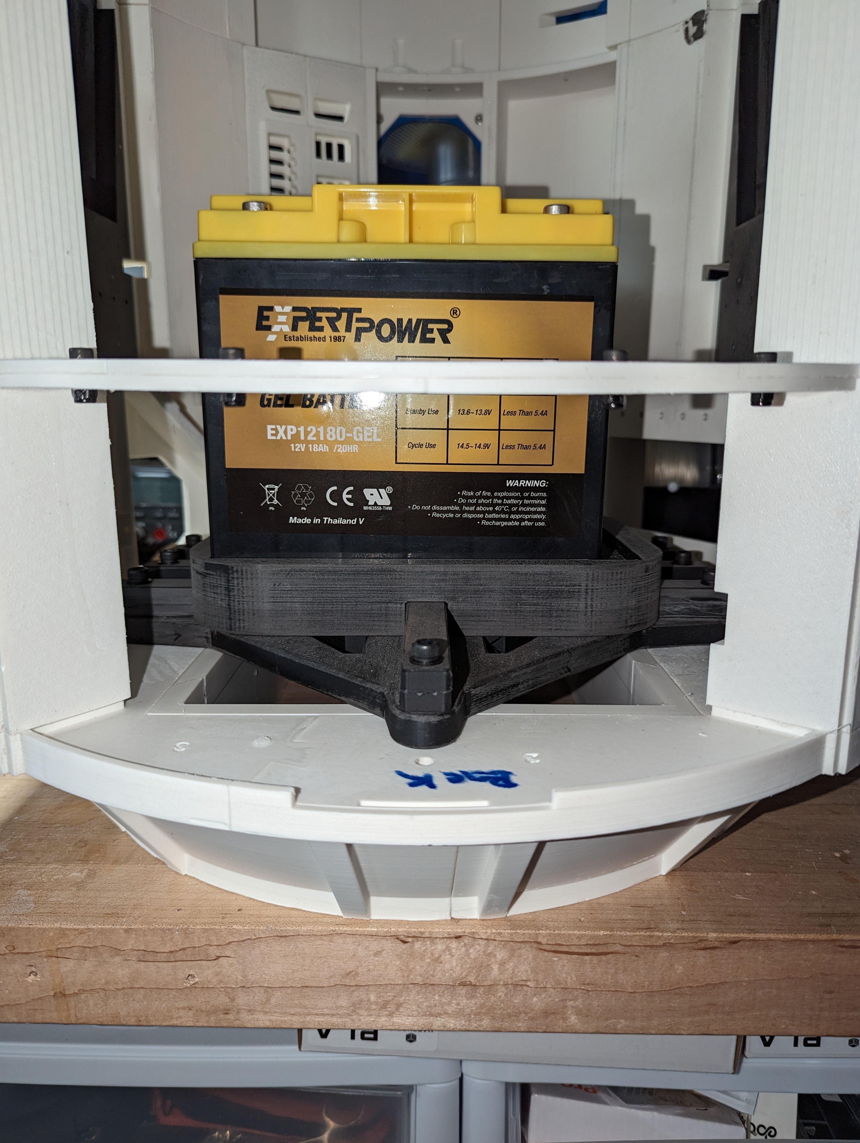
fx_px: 793
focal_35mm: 24
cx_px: 430
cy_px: 572
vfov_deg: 71.5
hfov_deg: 56.9
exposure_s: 1/60
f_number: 1.85
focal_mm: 6.81
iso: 87
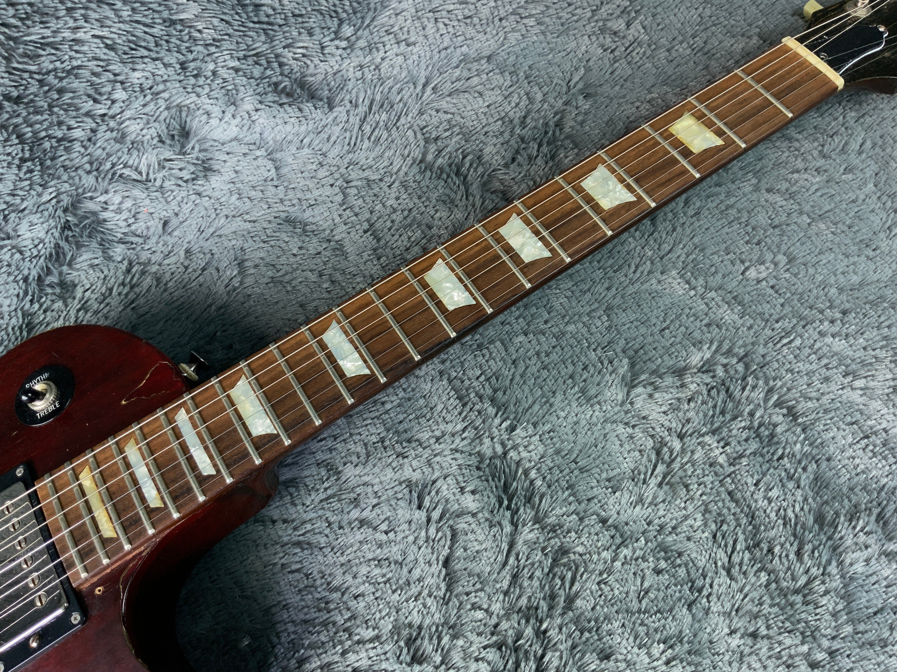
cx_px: 448
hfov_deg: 61.7
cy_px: 336
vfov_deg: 48.2
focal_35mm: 29
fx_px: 751
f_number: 1.8
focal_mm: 3
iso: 100
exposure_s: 1/50
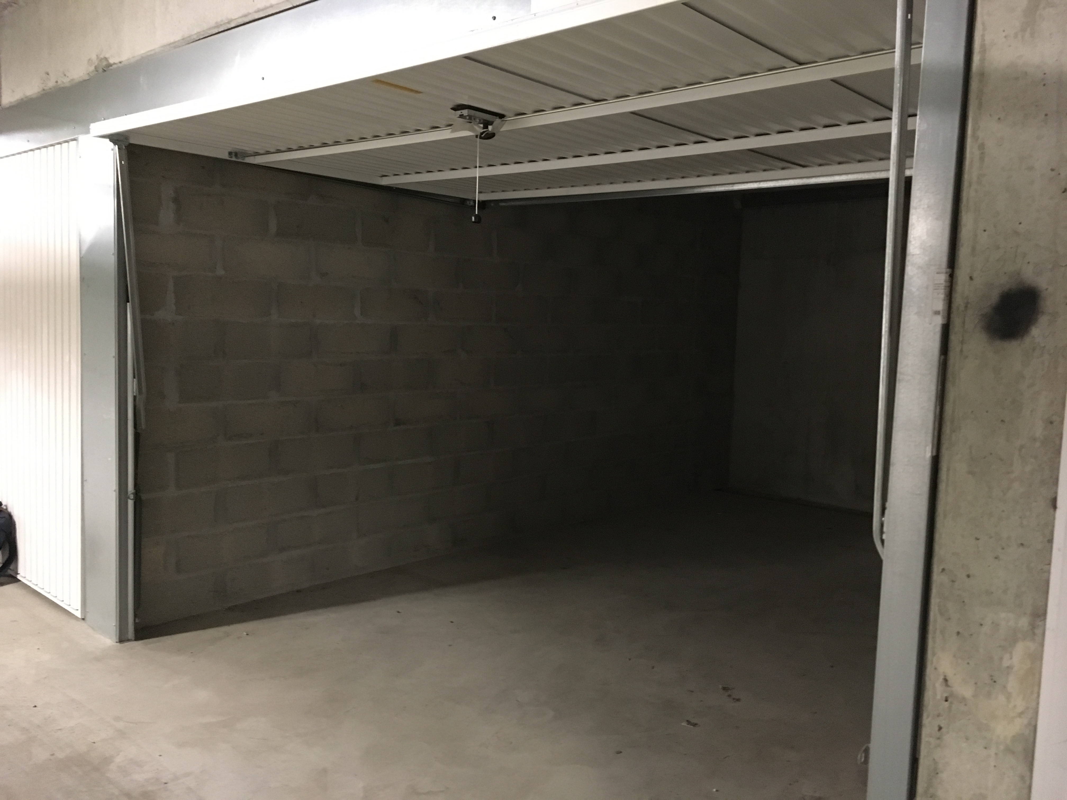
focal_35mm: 29
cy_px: 400
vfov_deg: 48.2
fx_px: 894
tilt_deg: -7.1
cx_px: 534
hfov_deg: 61.7
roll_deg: -1.6
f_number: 2.2
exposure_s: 1/17
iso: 500
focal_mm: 4.15
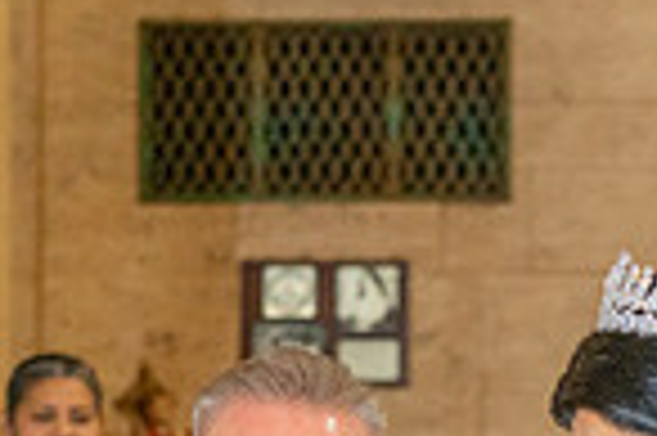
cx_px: 685
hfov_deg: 7.6
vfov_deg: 5.0
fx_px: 4940
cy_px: 709
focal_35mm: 271
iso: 1000
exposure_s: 1/160
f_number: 4.5
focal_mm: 62
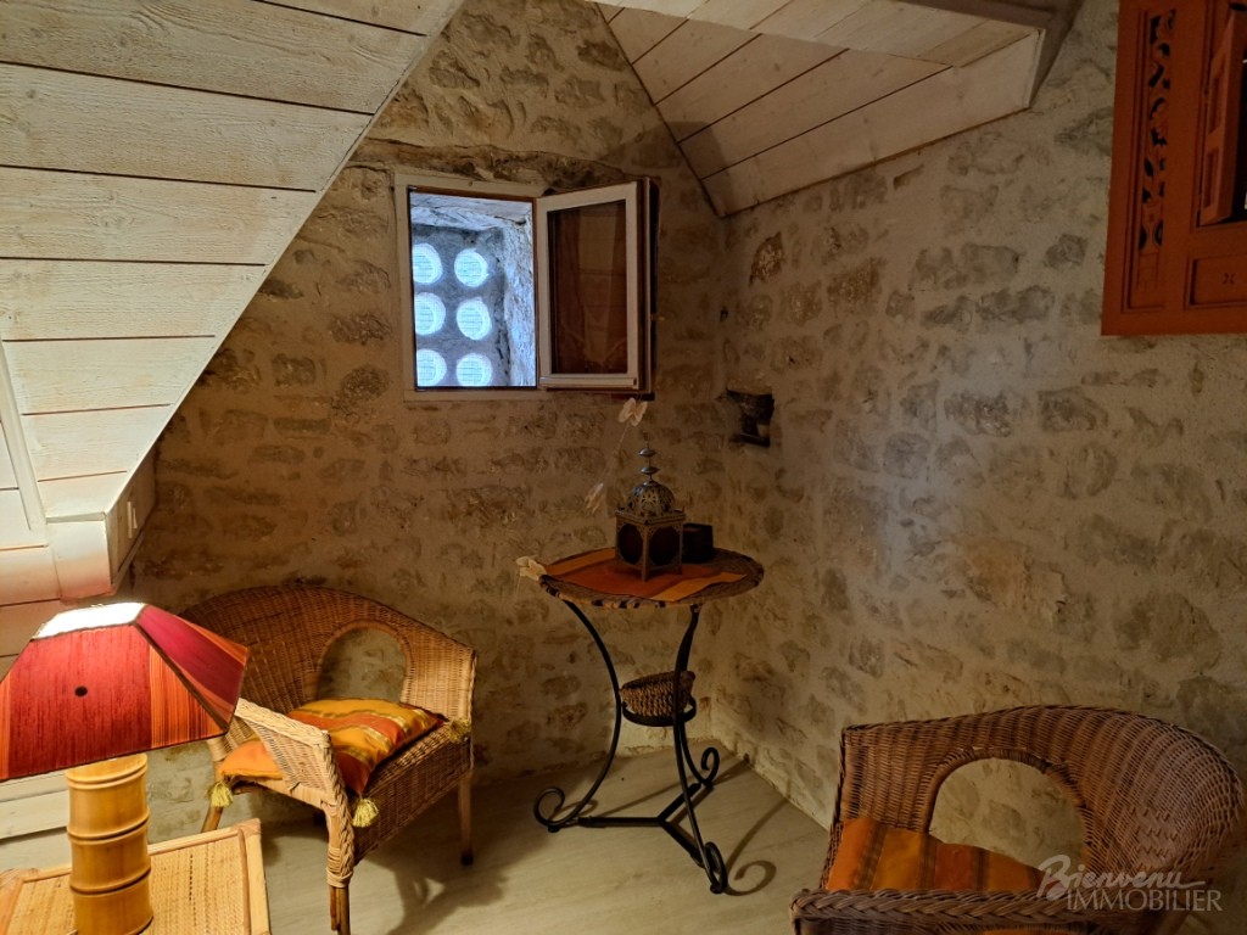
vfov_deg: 56.8
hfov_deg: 71.6
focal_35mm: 24
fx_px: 865
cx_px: 624
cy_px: 468
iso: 500
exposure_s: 1/50
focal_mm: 5.23
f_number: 1.8
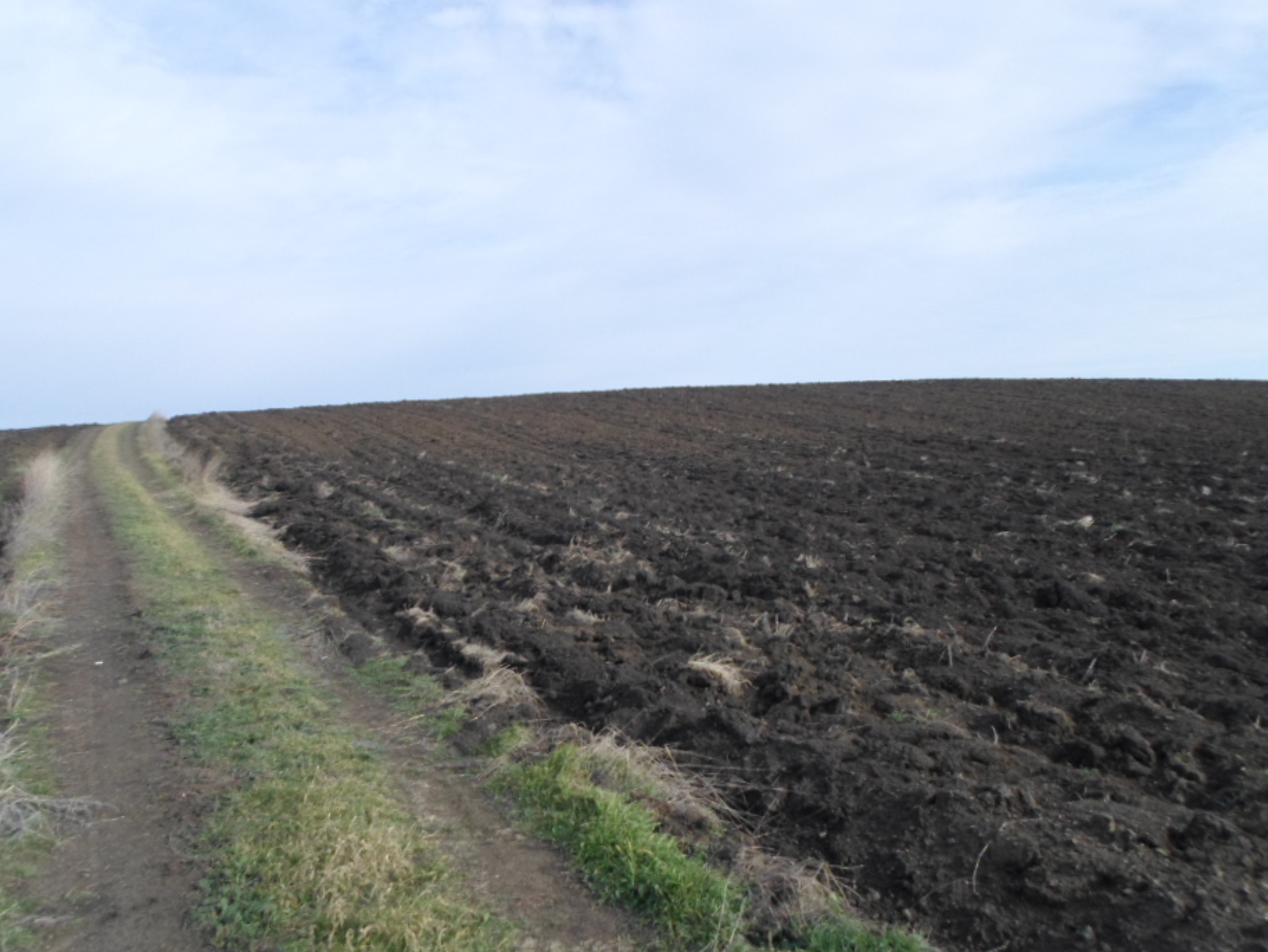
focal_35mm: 28
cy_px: 427
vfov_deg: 49.7
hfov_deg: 63.4
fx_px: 1026
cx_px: 653
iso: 80
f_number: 2.5
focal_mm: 4.5
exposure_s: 1/1000
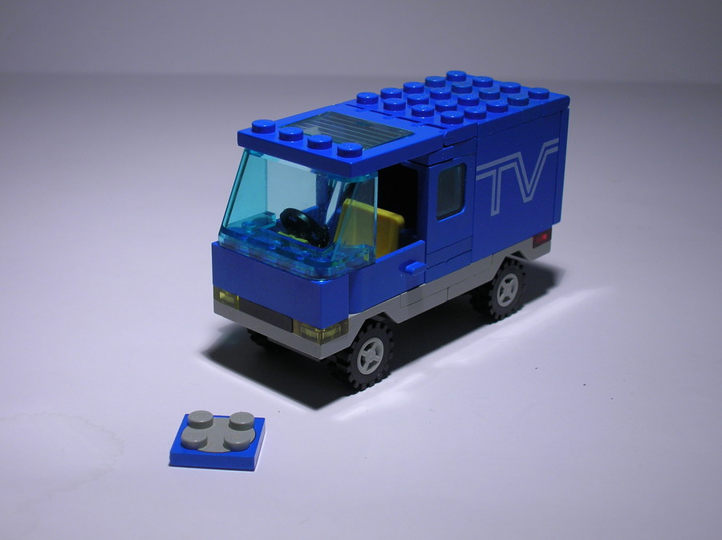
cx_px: 361
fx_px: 1208
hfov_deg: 33.3
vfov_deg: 25.2
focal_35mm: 58
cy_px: 270
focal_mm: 9.7
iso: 50
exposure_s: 1/33.1
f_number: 3.5
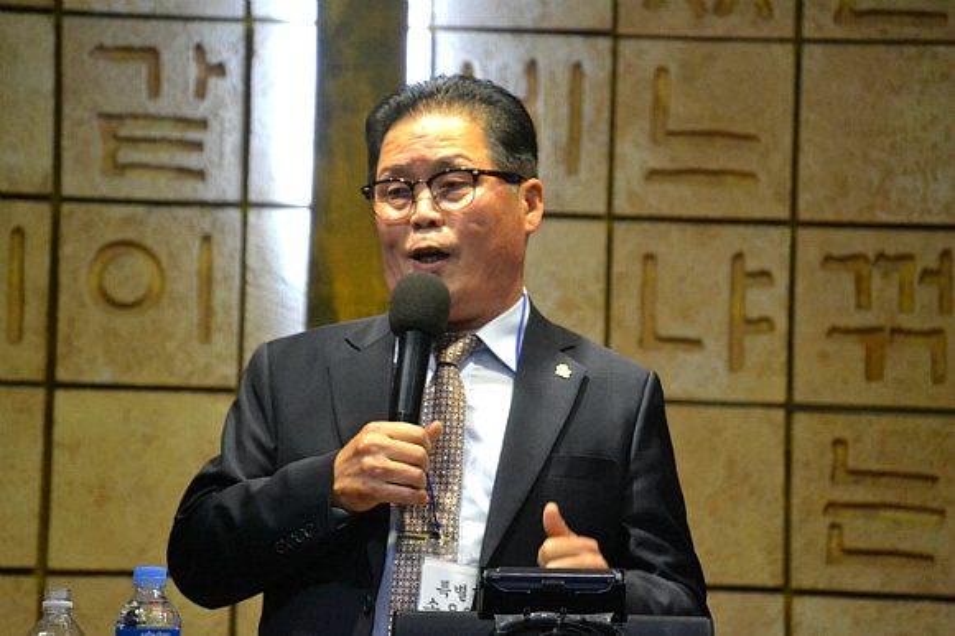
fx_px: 6959
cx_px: 478
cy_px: 318
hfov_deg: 7.9
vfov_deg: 5.2
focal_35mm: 262
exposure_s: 1/200
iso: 3200
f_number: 5.3
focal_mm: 175
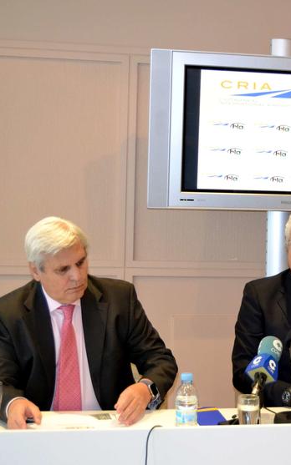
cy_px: 236
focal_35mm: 70
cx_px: 302
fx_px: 888
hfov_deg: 18.1
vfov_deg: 29.4
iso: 2500
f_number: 4.2
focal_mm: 30
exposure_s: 1/60
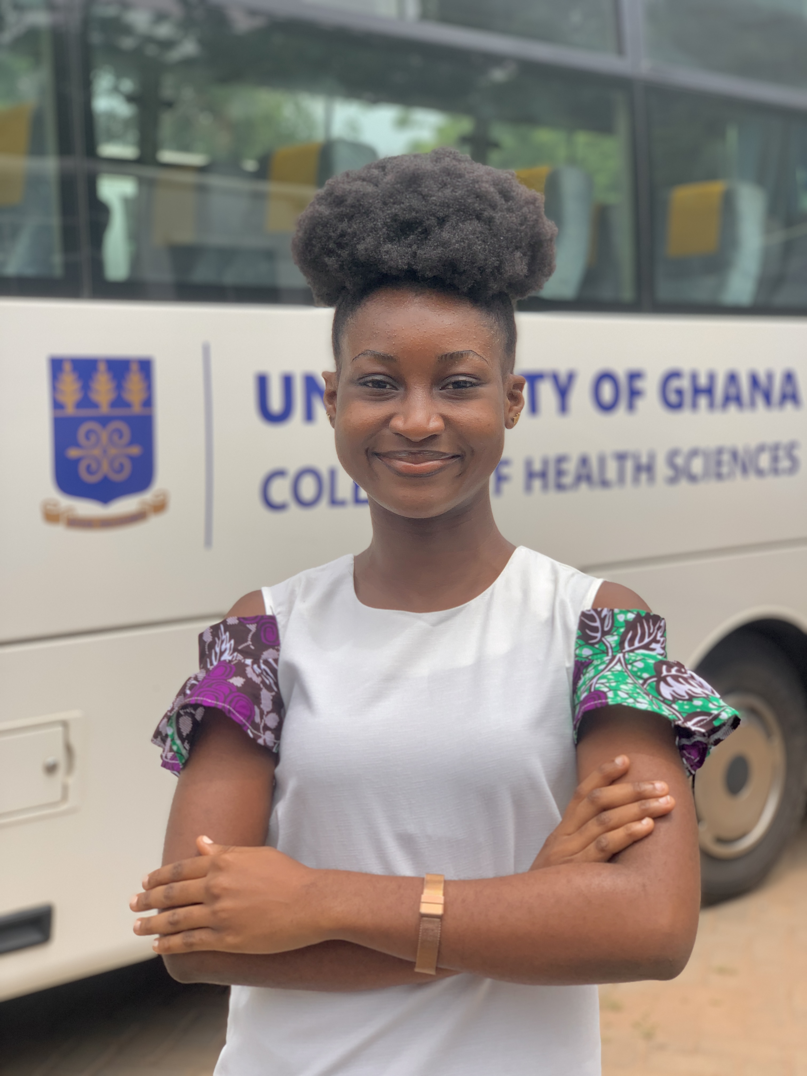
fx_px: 1616
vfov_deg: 36.8
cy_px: 538
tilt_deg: -4.3
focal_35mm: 52
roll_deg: +1.0
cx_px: 404
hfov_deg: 28.0
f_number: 2.4
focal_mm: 6
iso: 16
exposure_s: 1/786
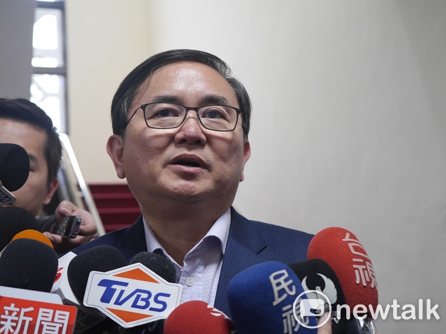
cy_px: 167
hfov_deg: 36.8
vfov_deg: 28.0
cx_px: 223
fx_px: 670
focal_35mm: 52
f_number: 2.8
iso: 1250
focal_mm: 26
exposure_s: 1/60
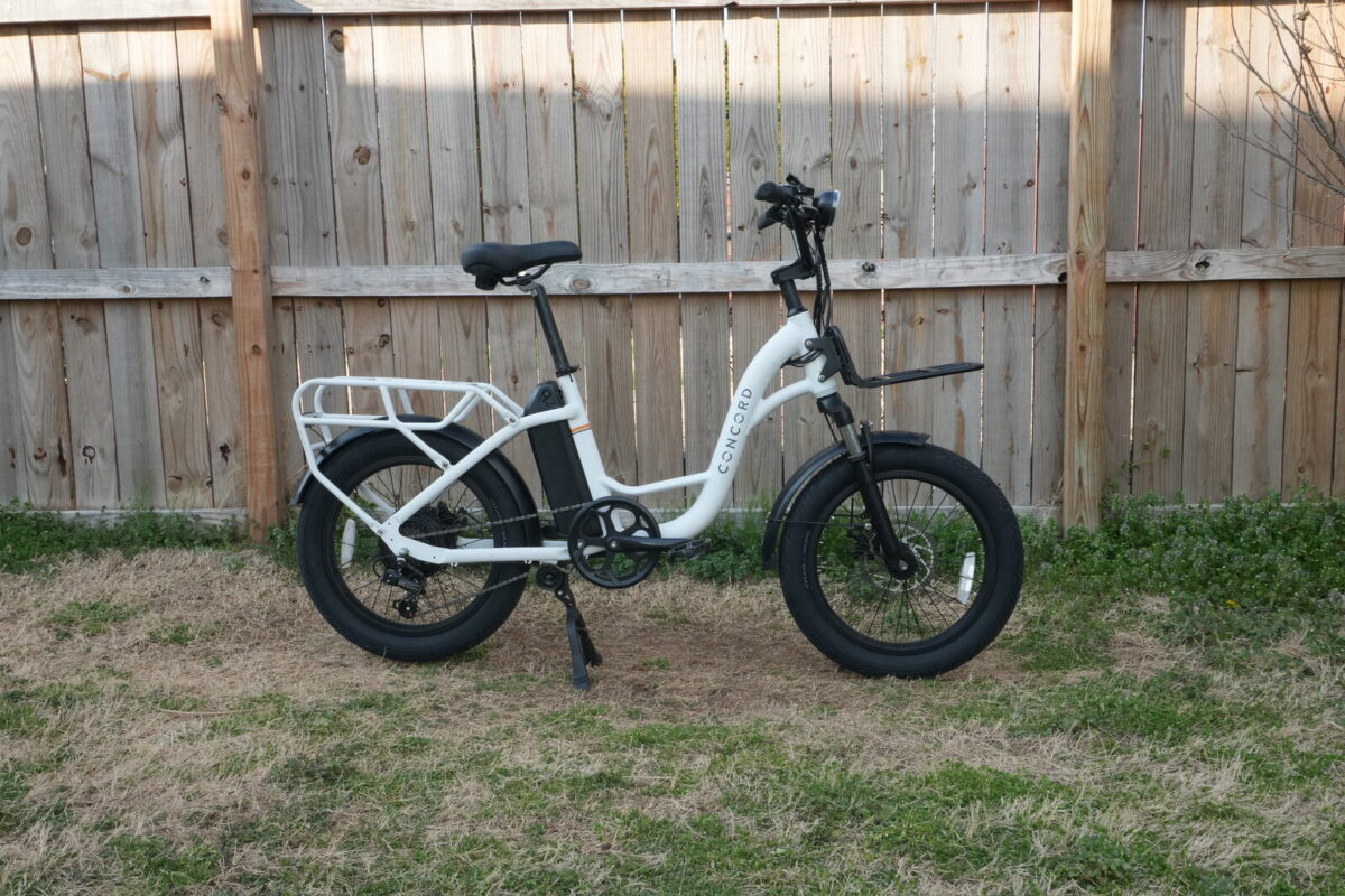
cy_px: 448
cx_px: 672
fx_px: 1233
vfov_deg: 40.0
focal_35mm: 33
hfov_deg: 57.2
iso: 1000
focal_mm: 22
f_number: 16
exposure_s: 1/80
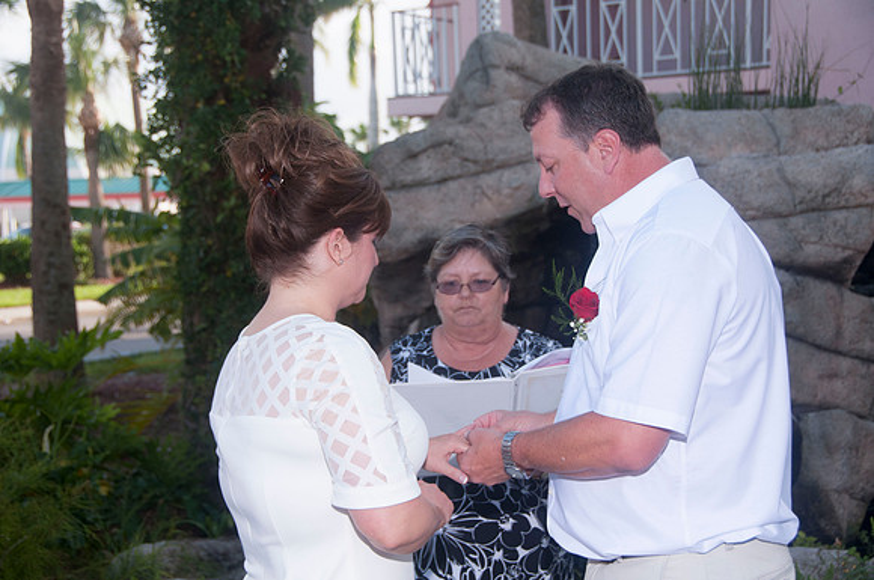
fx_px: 1527
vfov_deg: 21.5
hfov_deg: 31.9
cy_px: 290
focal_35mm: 63
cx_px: 437
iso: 200
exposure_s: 1/250
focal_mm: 42
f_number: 5.6
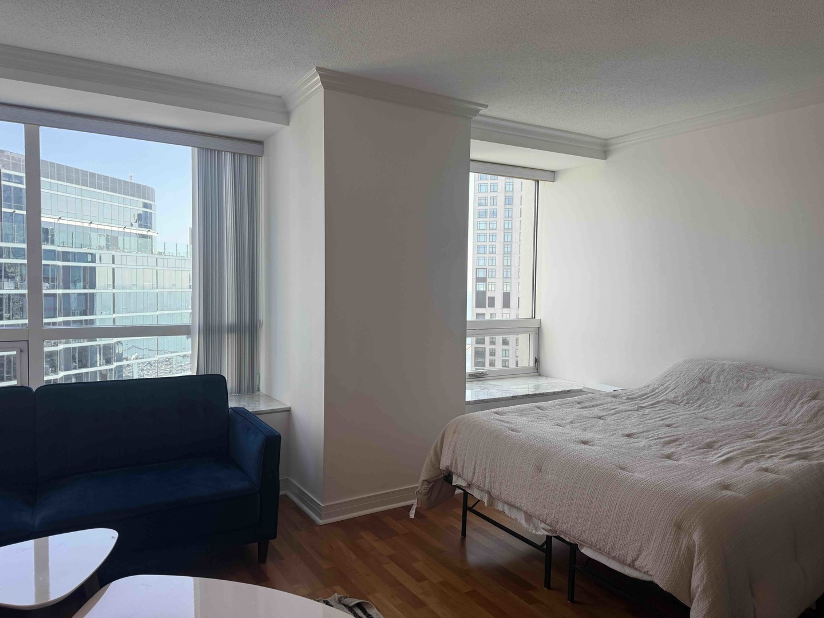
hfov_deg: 71.6
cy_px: 309
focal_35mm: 24
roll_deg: -0.2
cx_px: 412
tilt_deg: -1.8
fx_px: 571
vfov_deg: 56.8
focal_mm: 6.76
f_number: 1.78
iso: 100
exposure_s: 1/435
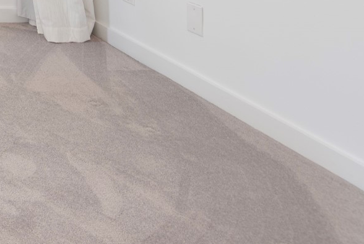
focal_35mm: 59
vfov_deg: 18.5
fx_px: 597
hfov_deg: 22.0
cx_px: -282
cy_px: -184
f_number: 7.1
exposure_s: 1/15
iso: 100
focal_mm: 16
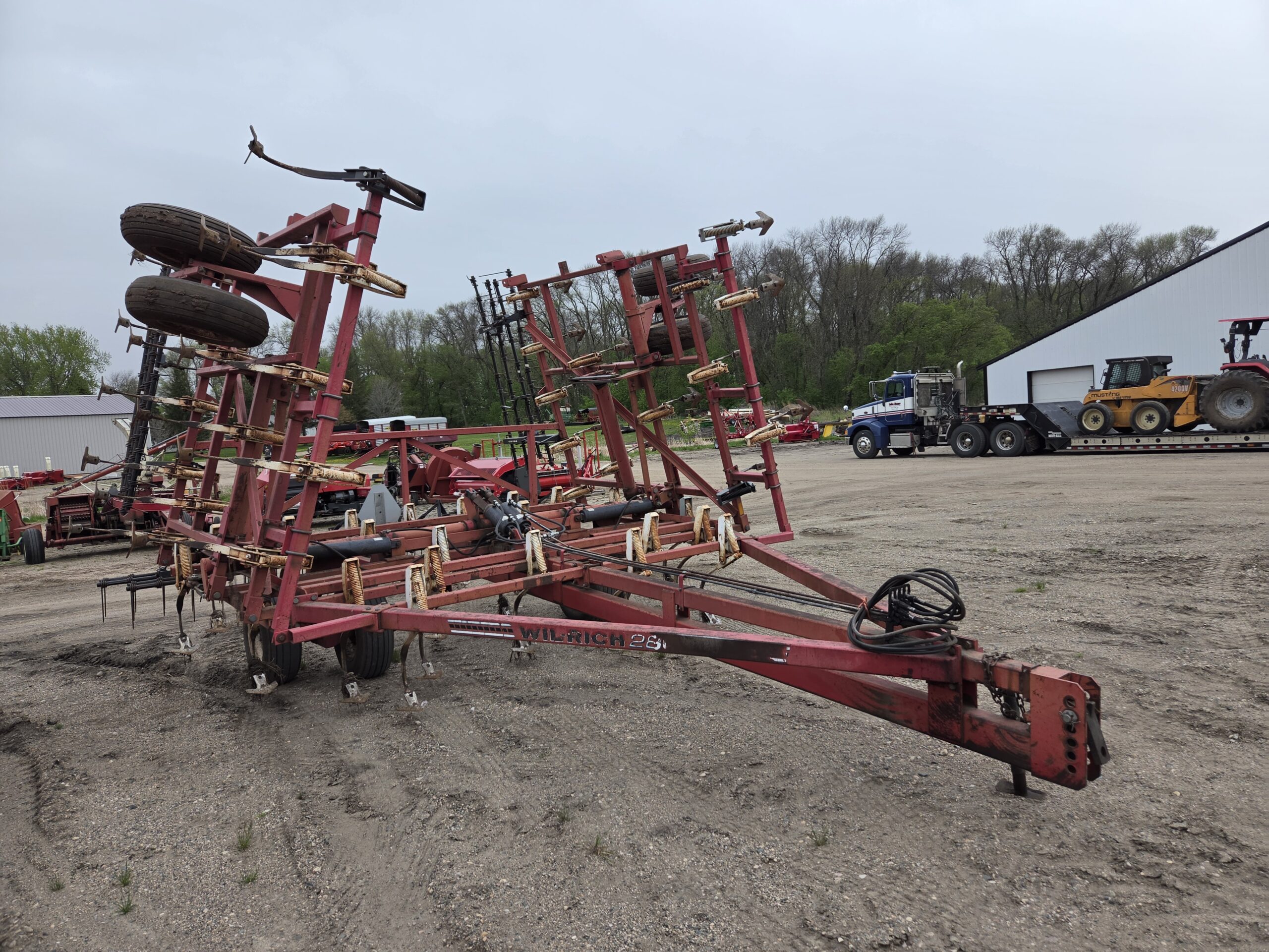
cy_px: 476
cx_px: 634
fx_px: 843
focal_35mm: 23
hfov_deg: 73.9
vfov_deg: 58.9
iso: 64
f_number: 1.8
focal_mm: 5.4
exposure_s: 1/180
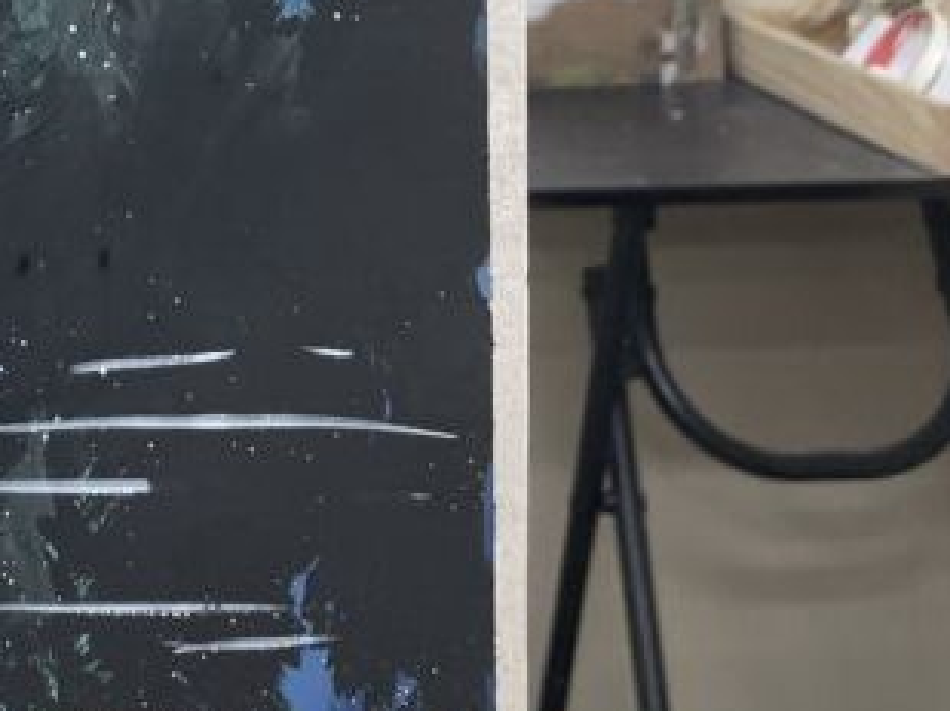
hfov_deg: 22.0
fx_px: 2304
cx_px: -101
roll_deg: +1.2
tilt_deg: -2.5
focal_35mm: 84
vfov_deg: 16.6
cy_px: -211
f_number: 1.6
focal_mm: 4.2
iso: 64
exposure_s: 1/100
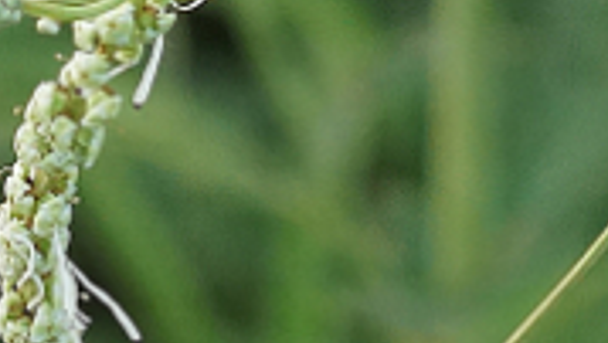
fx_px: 17021
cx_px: 245
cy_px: 479
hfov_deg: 2.0
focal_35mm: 1055
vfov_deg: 1.2
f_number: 5.6
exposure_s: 1/160
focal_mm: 100
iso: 640
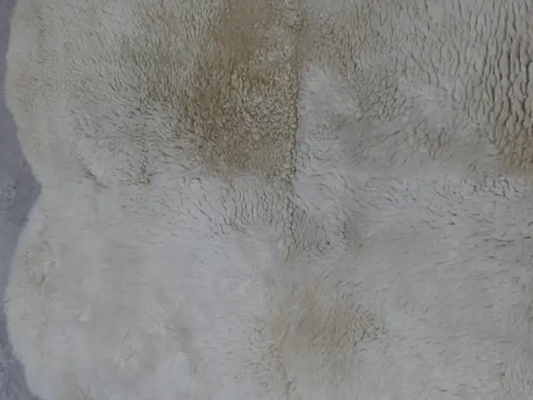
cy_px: 178
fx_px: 1186
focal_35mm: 77
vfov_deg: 19.1
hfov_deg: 25.1
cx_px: 377
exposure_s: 1/80
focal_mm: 22
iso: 200
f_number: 4.7
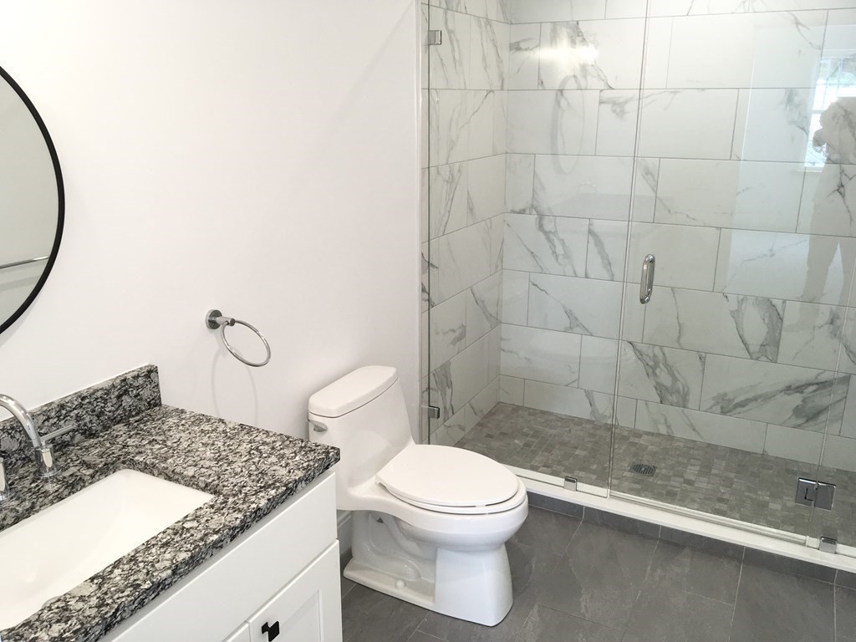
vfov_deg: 48.2
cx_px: 428
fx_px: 717
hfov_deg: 61.7
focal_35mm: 29
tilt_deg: -17.0
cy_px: 321
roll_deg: -0.3
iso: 40
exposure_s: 1/30
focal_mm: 4.15
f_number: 2.2
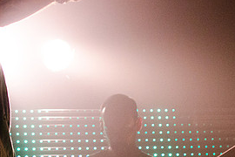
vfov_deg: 10.6
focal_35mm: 129
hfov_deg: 15.8
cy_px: 55
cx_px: 64
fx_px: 842
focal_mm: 40
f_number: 2.8
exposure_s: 1/500
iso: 3200
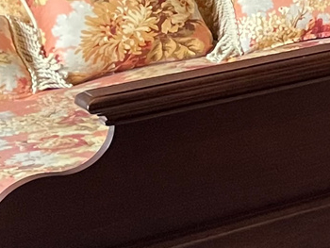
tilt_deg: -11.6
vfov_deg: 9.7
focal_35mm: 152
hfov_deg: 10.5
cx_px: 881
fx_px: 1450
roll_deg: +0.4
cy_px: -40
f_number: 1.6
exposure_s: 1/58
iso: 500
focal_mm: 4.2
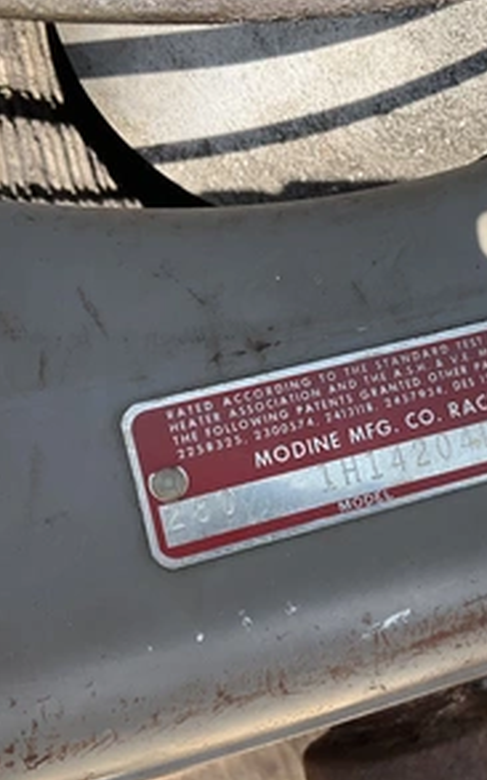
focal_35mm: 42
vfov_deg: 47.2
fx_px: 892
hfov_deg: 30.0
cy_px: 391
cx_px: 373
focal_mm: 3
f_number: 1.8
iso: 25
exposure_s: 1/770
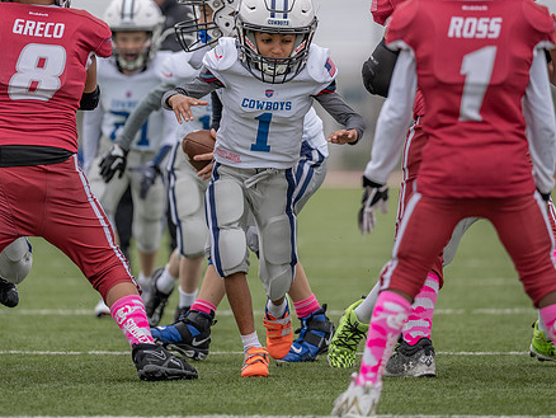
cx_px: 212
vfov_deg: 4.3
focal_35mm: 347
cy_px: 152
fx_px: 5577
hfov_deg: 5.7
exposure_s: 1/1250
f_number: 2.8
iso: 200
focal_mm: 200
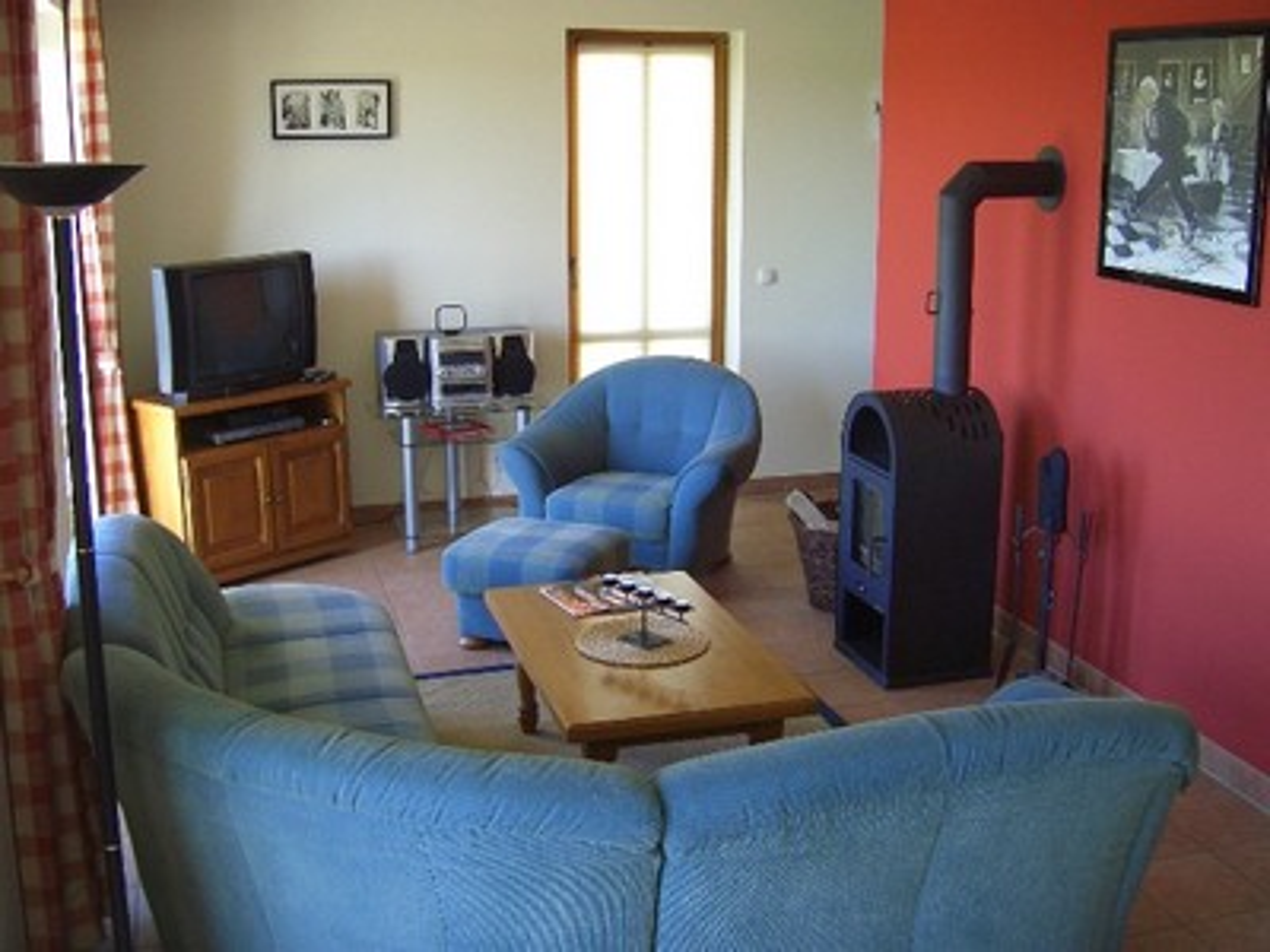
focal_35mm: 39
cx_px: 635
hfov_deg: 47.9
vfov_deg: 36.8
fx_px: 1431
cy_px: 476
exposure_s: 1/100
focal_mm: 8
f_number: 2.8
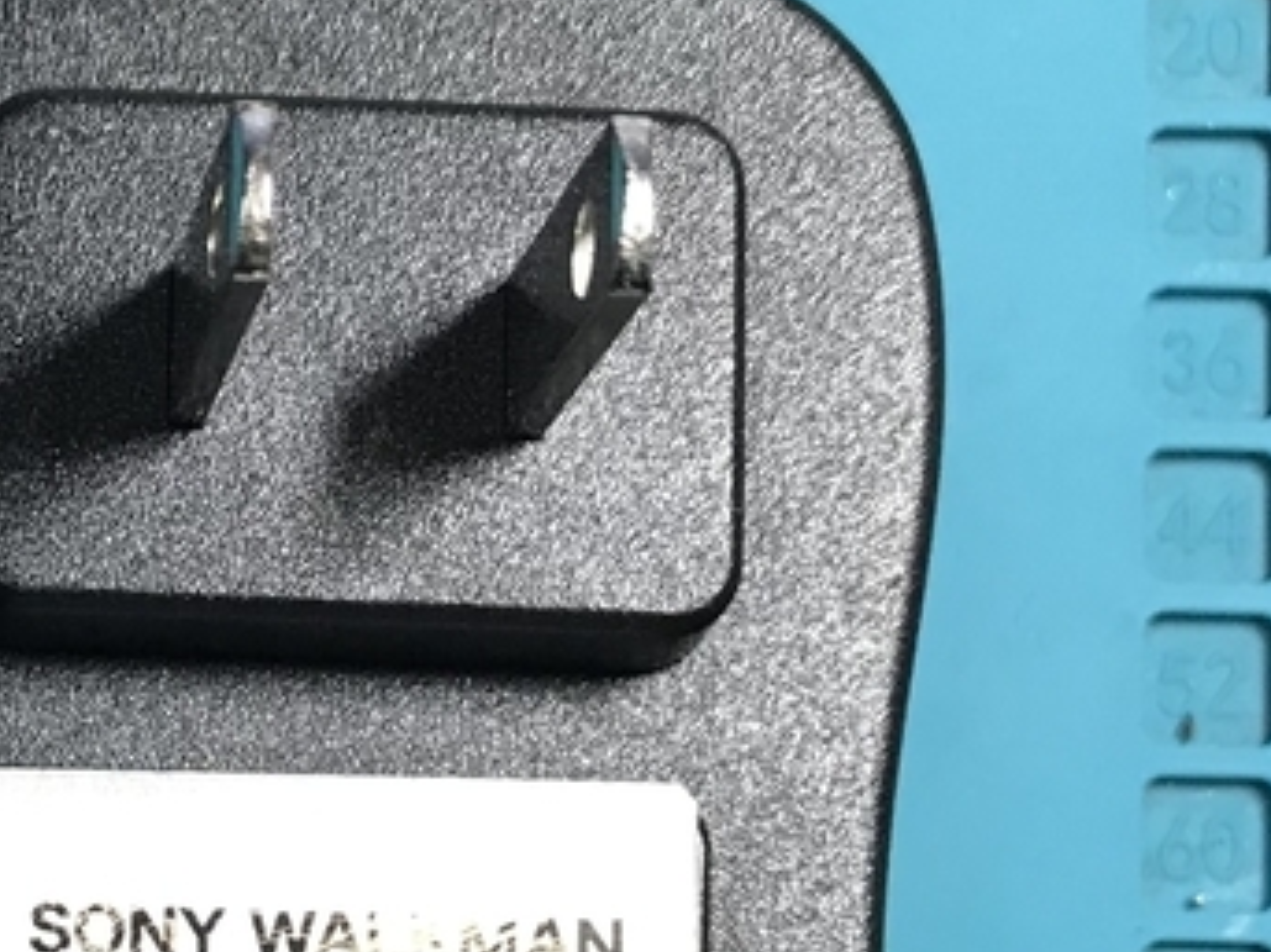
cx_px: -300
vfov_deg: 14.7
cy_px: 1030
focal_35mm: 98
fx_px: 3597
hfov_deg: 18.8
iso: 25
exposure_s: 1/30
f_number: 1.8
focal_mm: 3.99
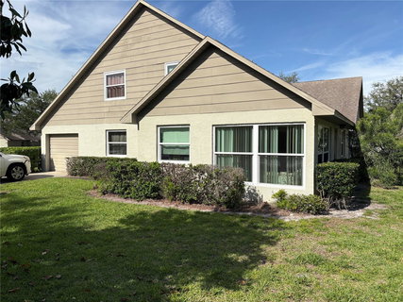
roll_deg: +0.9
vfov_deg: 53.0
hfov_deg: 67.3
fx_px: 303
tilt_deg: -0.3
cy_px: 151
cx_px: 202
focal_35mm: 26
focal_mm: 5.96
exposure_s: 1/5348
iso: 50
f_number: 1.6
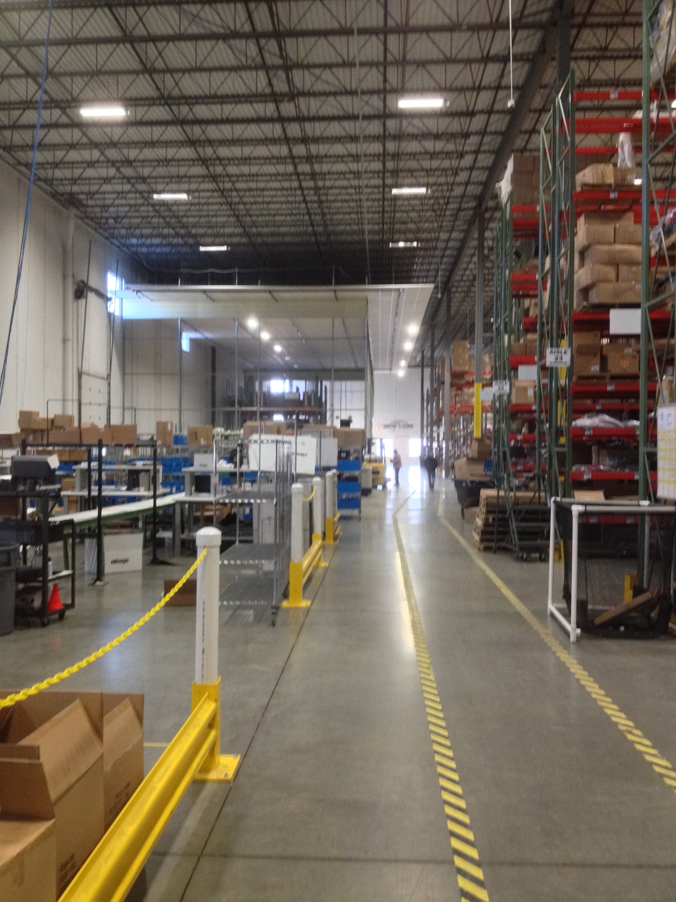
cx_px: 338
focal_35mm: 35
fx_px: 911
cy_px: 451
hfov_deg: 40.7
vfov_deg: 52.6
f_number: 2.4
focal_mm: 4.28
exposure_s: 1/20
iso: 250
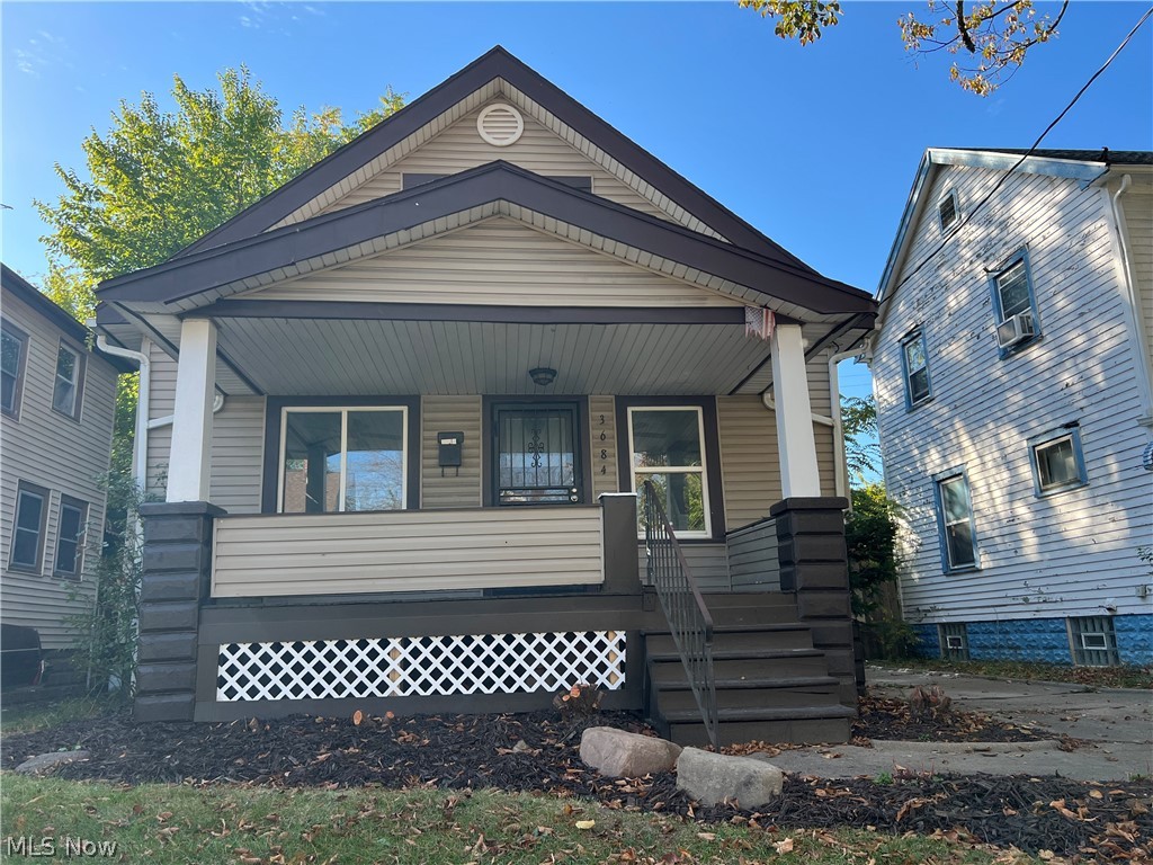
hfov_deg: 67.3
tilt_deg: +13.6
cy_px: 432
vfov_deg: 53.1
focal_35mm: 26
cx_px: 576
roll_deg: +0.8
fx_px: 866
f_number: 1.5
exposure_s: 1/965
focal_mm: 5.7
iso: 50
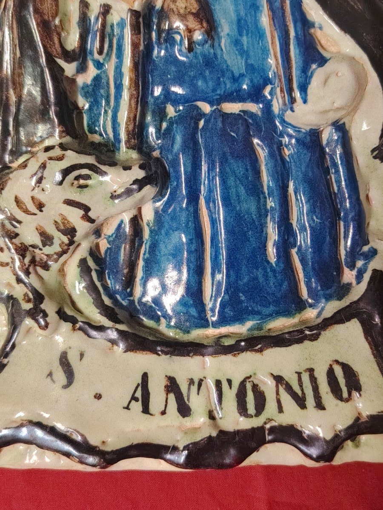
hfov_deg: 35.1
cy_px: 255
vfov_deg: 45.8
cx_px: 192
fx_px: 605
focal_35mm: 41
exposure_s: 1/100
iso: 6216
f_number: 1.75
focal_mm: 5.25
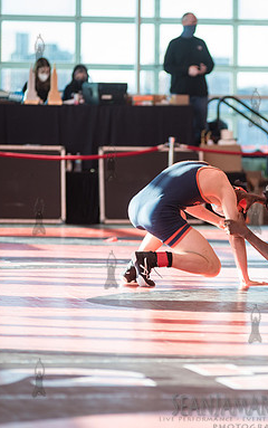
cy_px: 215
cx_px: 255
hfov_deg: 5.5
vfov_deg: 8.8
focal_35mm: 239
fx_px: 2788
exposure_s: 1/400
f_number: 4
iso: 400
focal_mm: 155
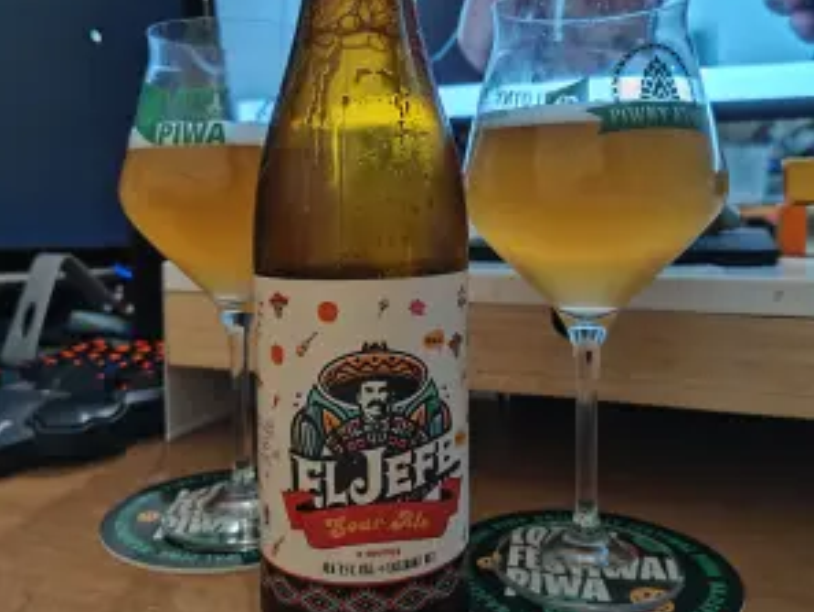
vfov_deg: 45.3
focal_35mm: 31
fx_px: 729
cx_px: 406
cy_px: 258
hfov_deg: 58.3
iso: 894
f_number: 1.88
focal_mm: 5.56
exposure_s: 1/12
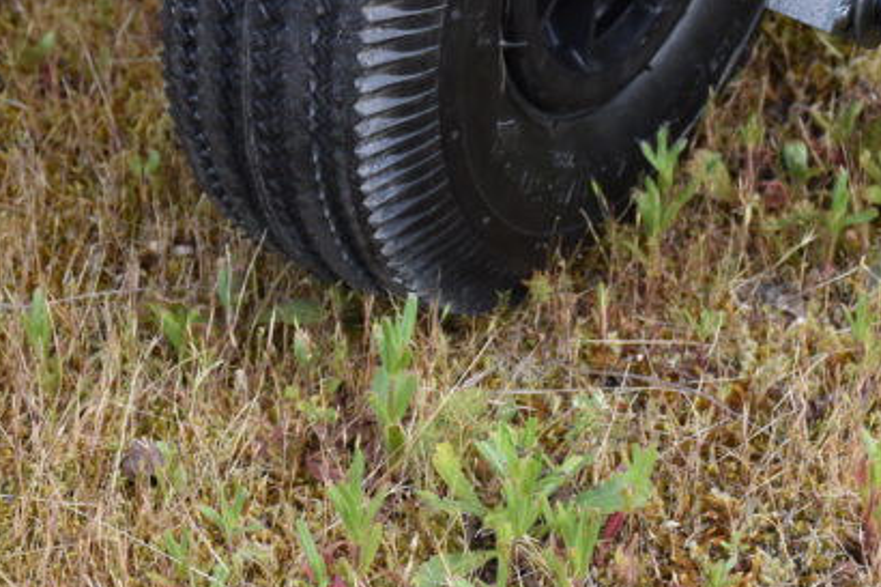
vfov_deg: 7.6
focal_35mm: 180
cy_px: -78
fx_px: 4403
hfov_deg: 11.4
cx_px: 576
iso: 400
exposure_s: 1/200
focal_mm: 48
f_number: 7.1
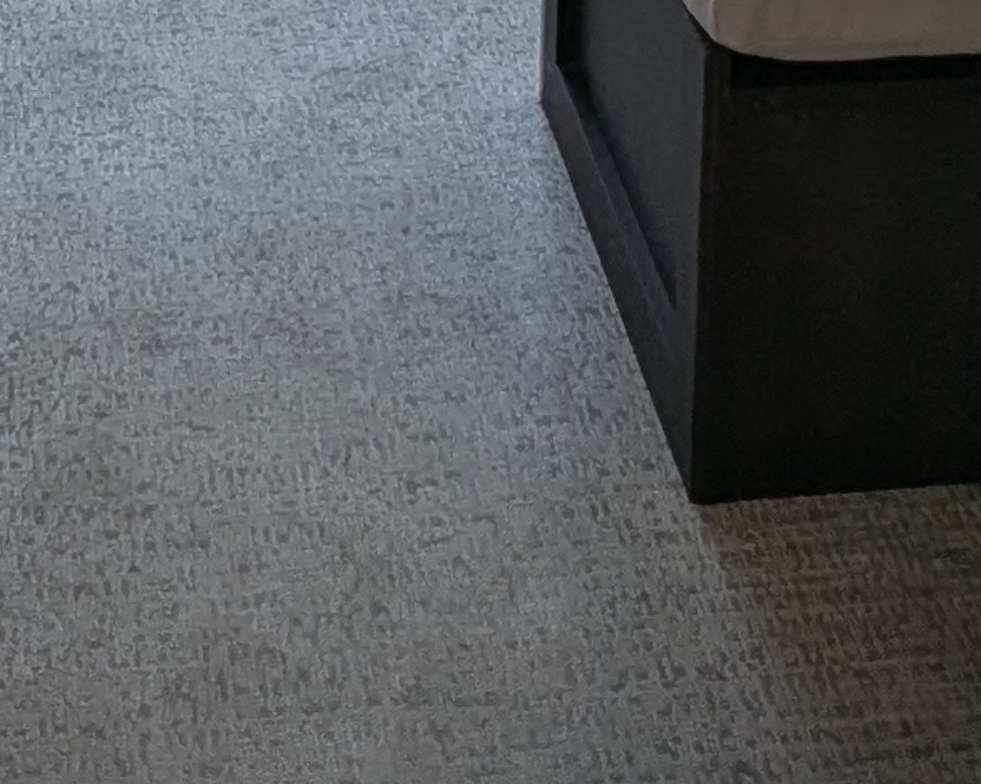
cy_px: -897
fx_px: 2613
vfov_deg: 13.8
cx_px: 224
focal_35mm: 90
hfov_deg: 21.1
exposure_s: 1/267
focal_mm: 2.35
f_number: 2.2
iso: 50
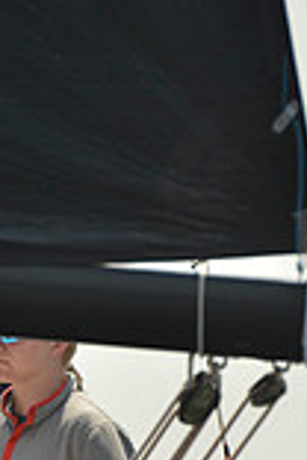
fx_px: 9503
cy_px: 661
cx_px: 140
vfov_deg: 2.8
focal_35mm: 743
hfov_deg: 1.9
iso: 200
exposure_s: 1/1250
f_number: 6.3
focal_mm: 200
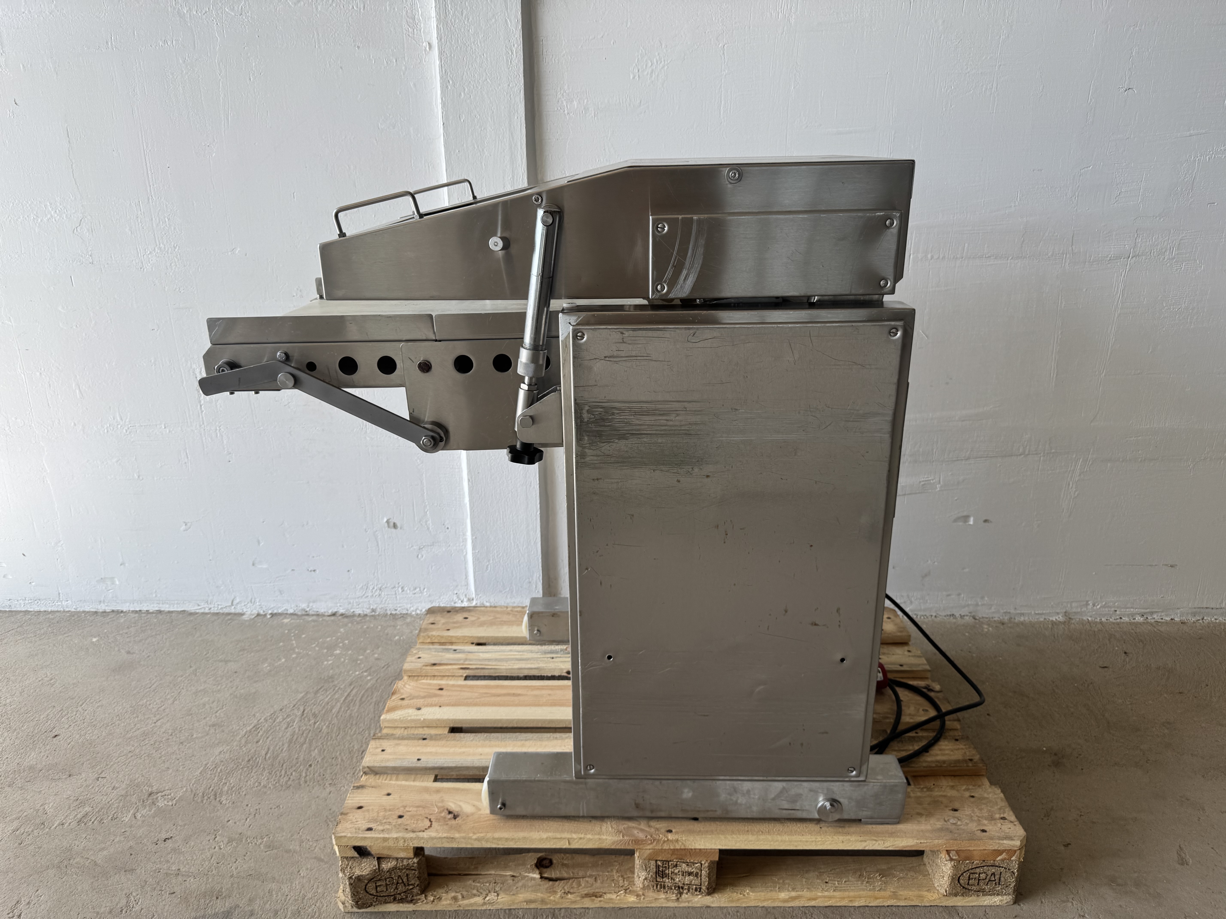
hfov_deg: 71.6
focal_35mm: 24
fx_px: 850
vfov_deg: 56.8
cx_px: 613
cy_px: 460
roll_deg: +0.8
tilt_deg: -19.7
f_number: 1.78
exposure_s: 1/853
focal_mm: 6.76
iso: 80
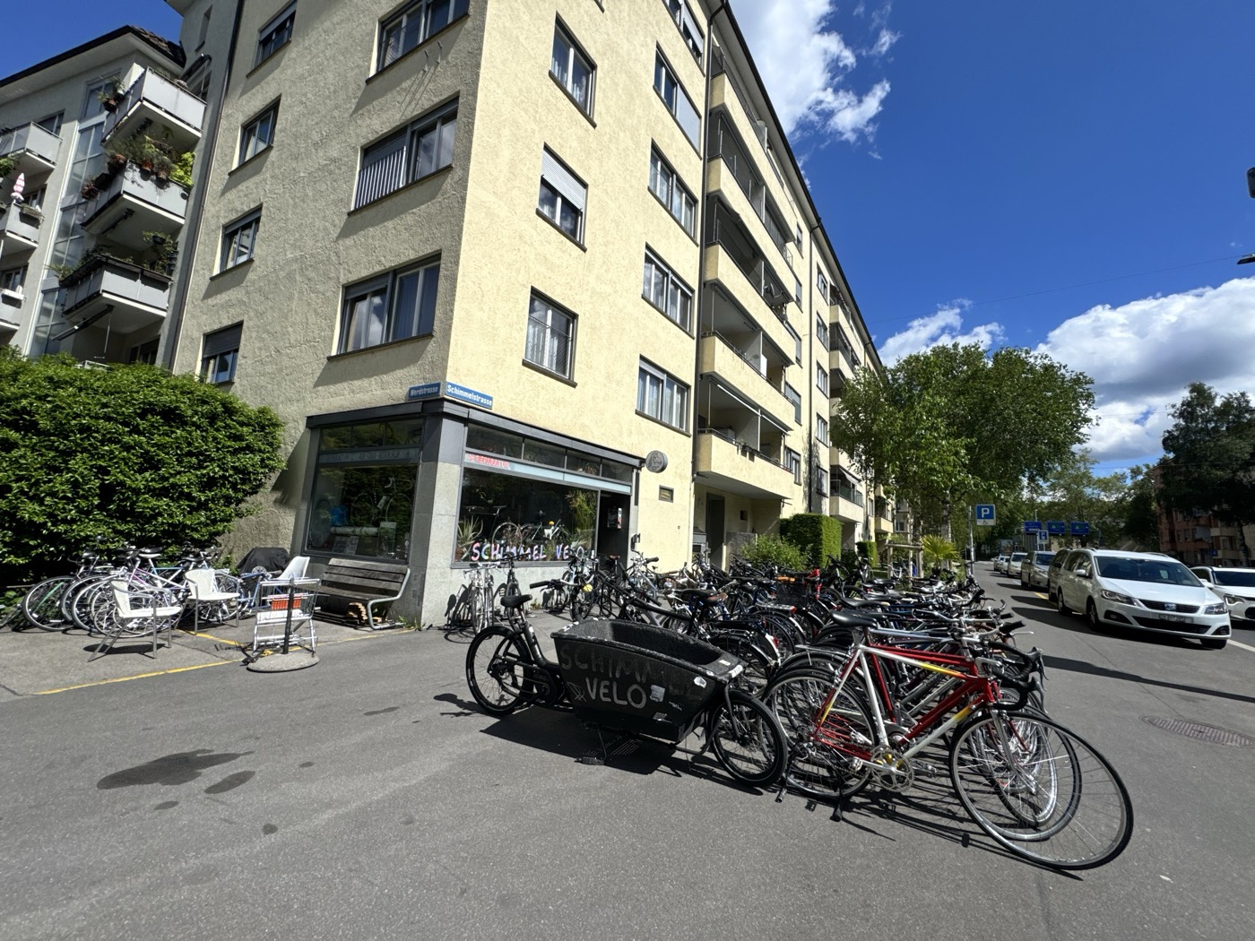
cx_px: 628
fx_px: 508
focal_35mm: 14
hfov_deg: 102.1
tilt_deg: +8.8
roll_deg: -1.2
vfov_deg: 85.7
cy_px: 470
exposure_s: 1/3390
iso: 50
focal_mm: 2.22
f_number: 2.2
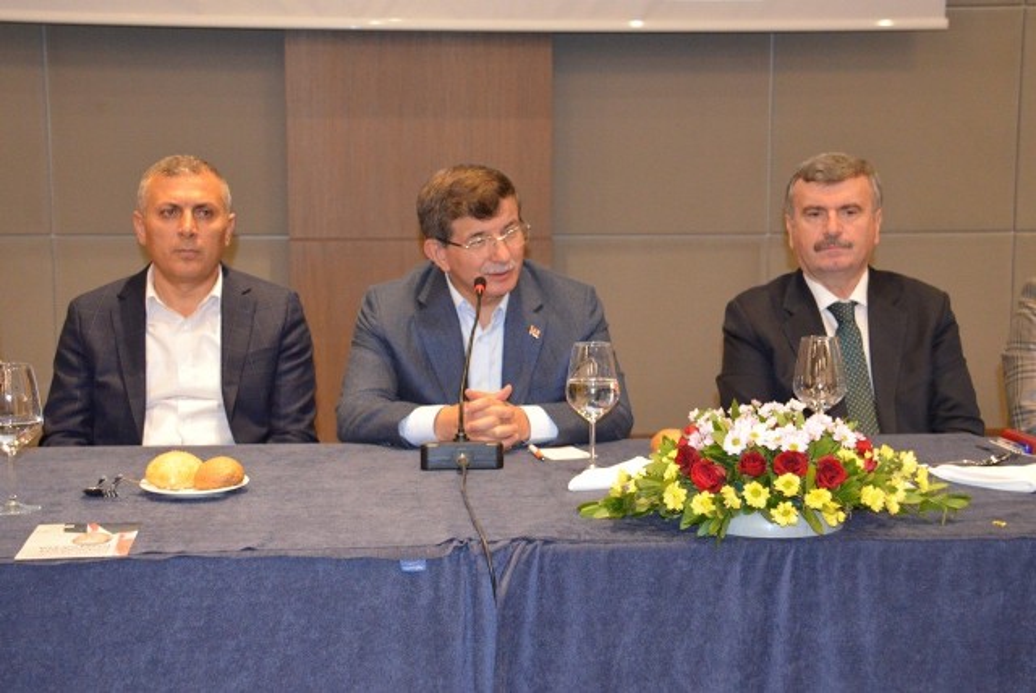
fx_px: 1728
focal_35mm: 60
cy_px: 346
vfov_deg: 22.7
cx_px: 518
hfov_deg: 33.4
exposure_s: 1/60
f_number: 5
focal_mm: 40
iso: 3200
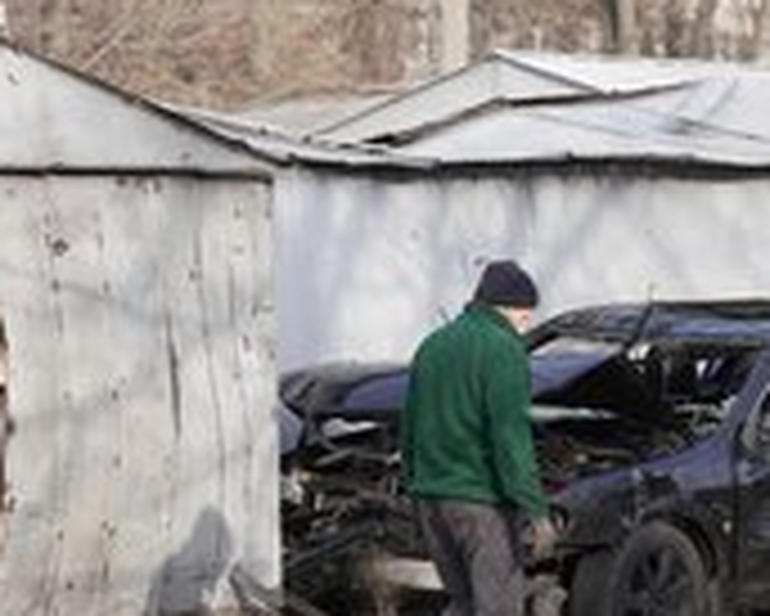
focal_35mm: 232
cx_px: 856
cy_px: 576
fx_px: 5290
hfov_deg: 8.3
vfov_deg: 6.7
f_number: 2.8
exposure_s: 1/800
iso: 125
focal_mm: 106
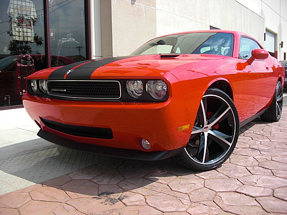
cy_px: 108
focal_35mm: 36
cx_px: 144
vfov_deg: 39.7
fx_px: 298
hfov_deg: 51.4
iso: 50
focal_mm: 6.3
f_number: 2.8
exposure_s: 1/800
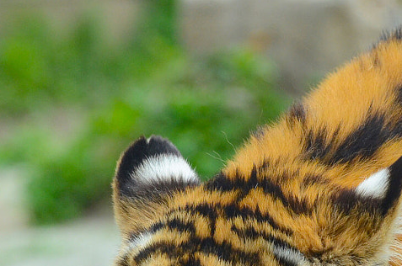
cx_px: 412
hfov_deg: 4.1
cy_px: 428
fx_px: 5606
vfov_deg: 2.7
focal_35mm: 503
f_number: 4.5
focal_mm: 100
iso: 640
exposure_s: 1/1600
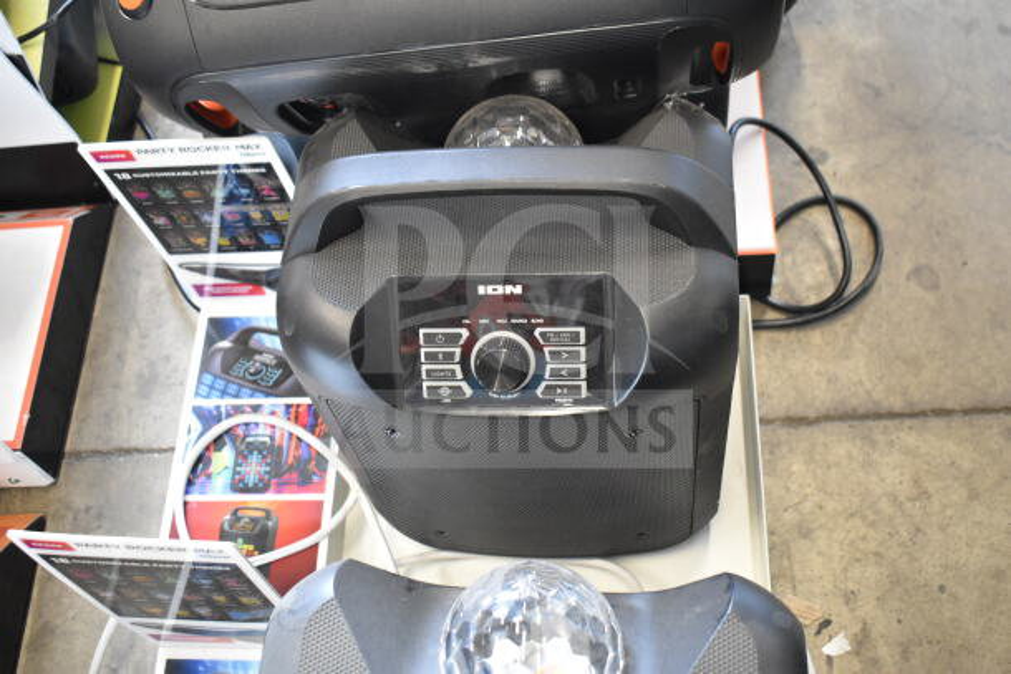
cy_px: 337
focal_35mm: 42
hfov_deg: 46.4
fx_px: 1180
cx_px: 506
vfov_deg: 31.9
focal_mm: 28
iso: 2500
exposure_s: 1/50
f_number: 4.2
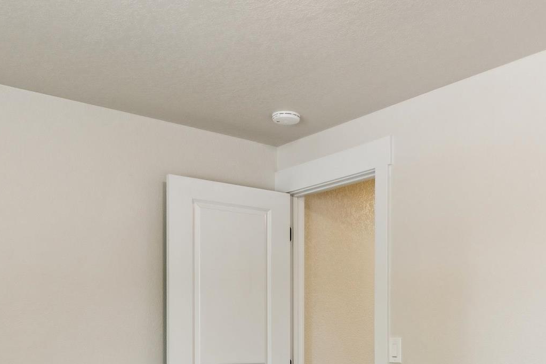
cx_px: 334
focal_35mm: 46
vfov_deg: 27.8
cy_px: 341
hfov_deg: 42.3
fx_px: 701
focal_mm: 15.4
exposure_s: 1/5
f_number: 13
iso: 400
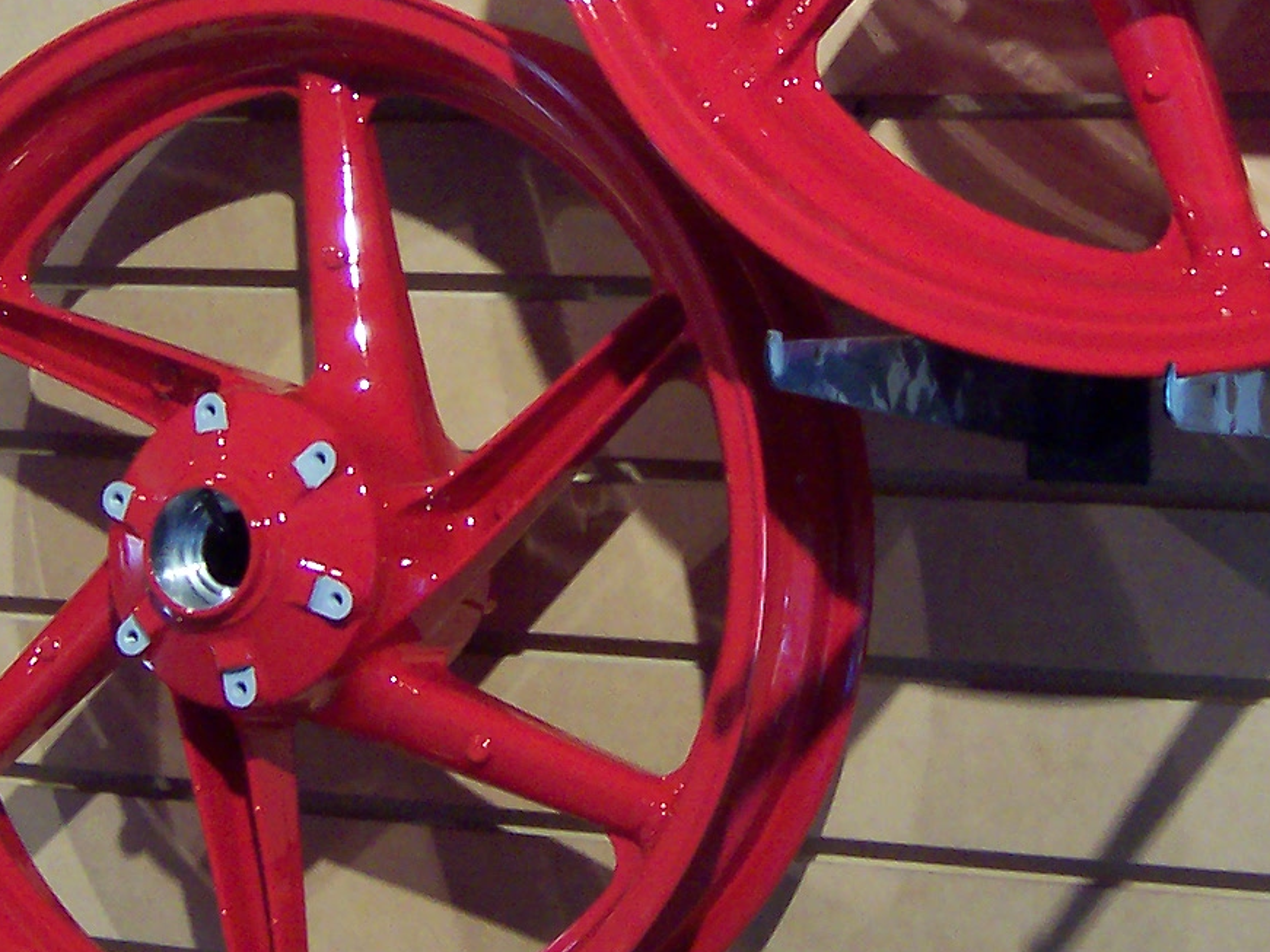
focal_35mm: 84
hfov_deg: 23.0
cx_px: 994
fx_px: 3081
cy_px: 63
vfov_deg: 17.3
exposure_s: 1/15
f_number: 2.8
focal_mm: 5.6
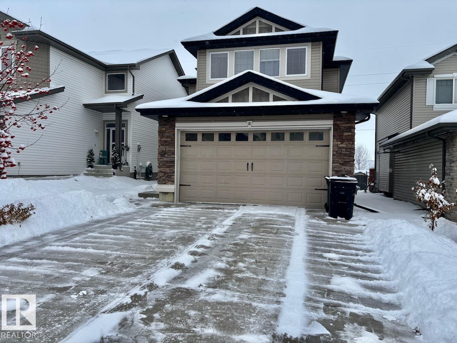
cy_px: 172
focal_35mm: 26
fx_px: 343
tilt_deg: -1.0
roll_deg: -1.6
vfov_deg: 53.1
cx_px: 228
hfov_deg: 67.3
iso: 50
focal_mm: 5.96
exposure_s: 1/1616
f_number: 1.6
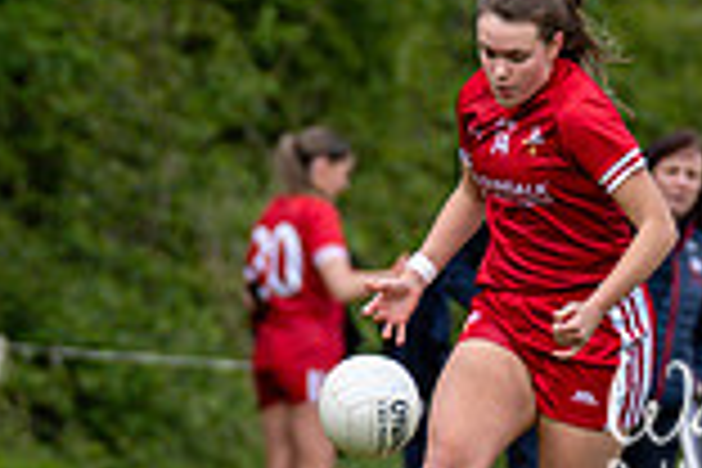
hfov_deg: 1.4
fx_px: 28663
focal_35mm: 1470
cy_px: 520
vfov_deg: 0.9
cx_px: 537
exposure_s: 1/2500
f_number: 3.5
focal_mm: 300
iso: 360
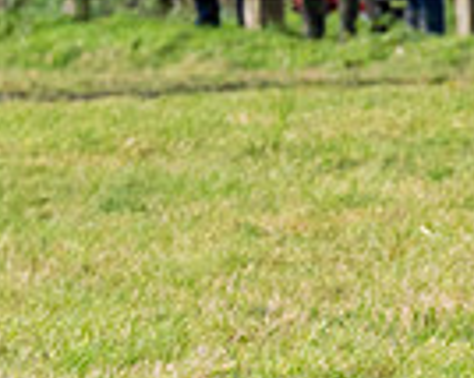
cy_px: -282
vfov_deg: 1.4
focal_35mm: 1119
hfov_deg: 1.7
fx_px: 15687
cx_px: -146
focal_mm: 120
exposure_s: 1/800
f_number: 5
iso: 800
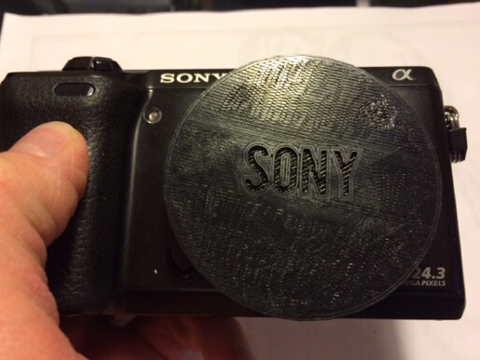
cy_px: 182
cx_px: 234
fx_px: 416
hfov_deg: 59.9
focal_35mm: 30
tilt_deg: -60.3
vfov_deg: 46.8
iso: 160
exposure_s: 1/30
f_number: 2.2
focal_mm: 4.15
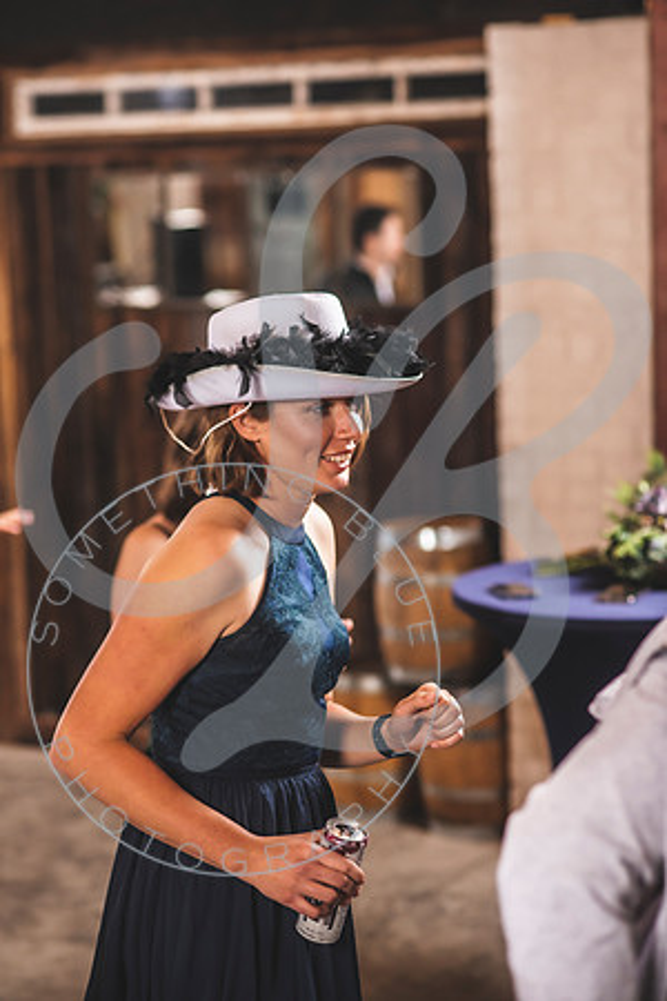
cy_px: 500
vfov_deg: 23.9
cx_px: 334
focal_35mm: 85
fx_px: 2362
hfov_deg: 16.1
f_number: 2.8
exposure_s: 1/200
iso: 800
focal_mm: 85
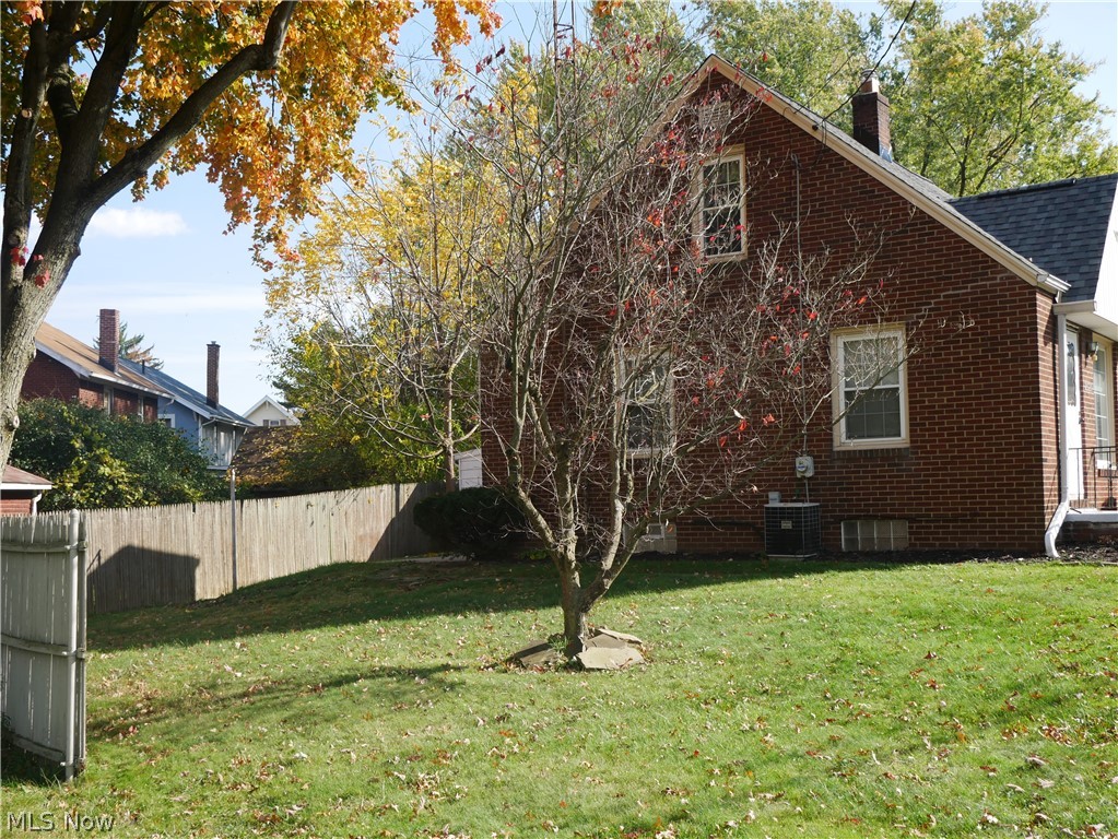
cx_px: 559
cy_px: 420
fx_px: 1292
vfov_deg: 36.0
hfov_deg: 46.8
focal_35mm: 40
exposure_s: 1/250
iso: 200
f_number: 7.1
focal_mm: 20
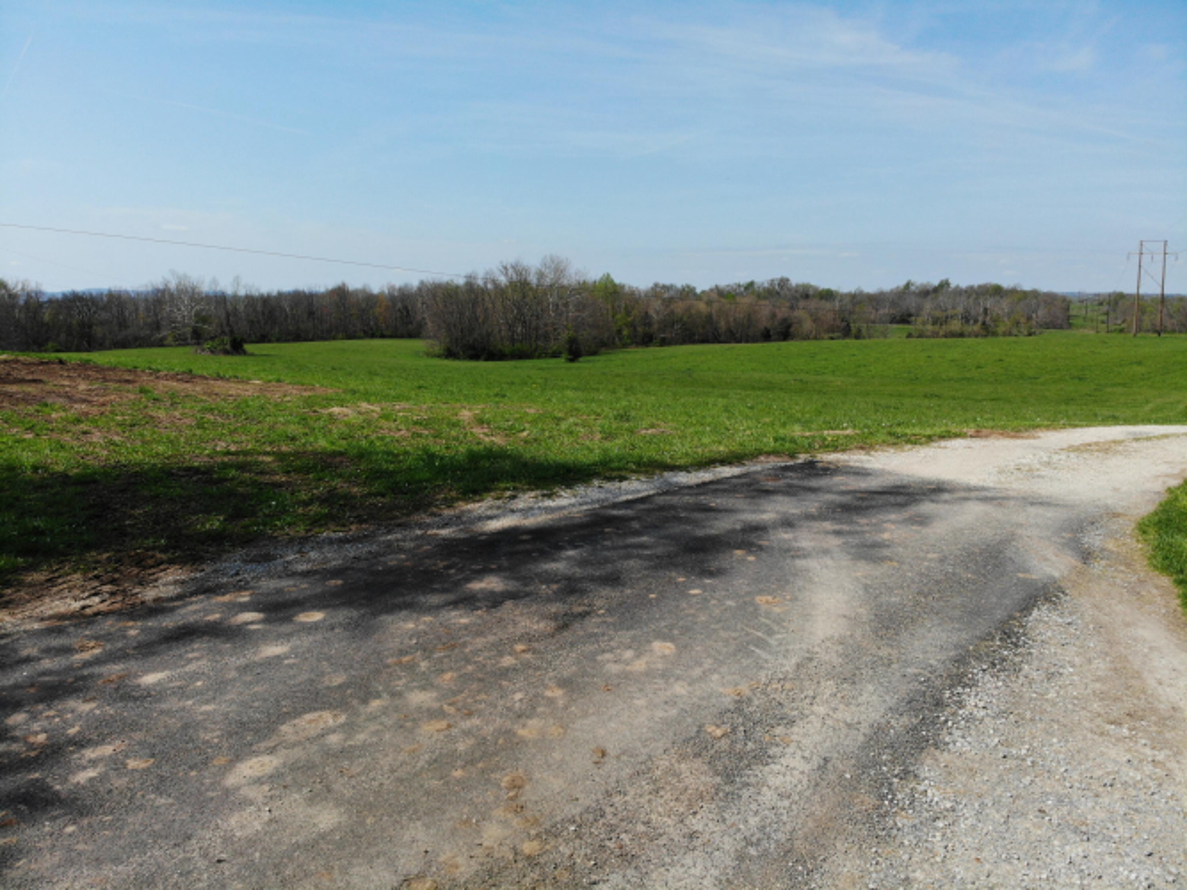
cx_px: 594
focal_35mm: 24
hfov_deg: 71.6
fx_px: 823
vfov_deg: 56.8
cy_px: 445
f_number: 2.8
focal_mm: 4.5
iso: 100
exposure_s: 1/1211
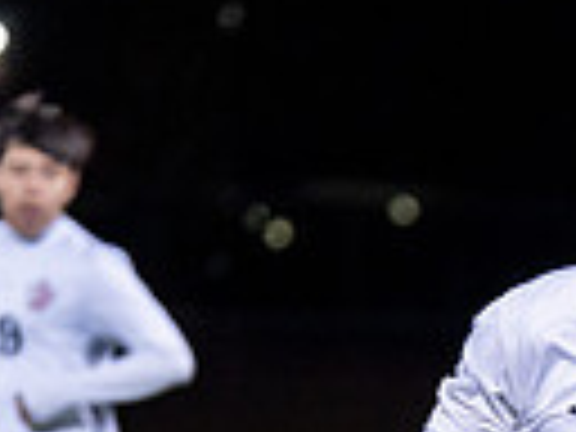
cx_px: 1172
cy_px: 916
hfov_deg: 3.0
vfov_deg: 2.3
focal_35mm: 652
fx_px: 10849
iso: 2500
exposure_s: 1/1000
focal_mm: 118
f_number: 2.8
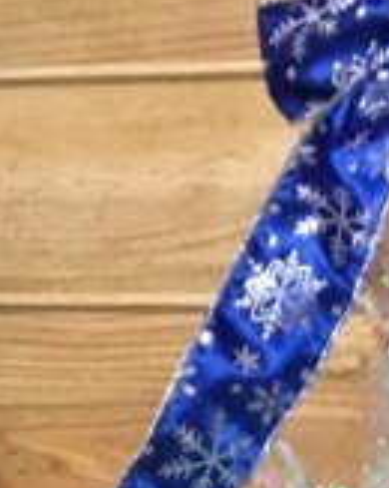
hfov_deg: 8.5
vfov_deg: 9.7
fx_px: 2566
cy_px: 1126
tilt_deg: -4.5
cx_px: 545
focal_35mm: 178
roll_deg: -3.5
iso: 200
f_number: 2.2
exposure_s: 1/15
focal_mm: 4.15
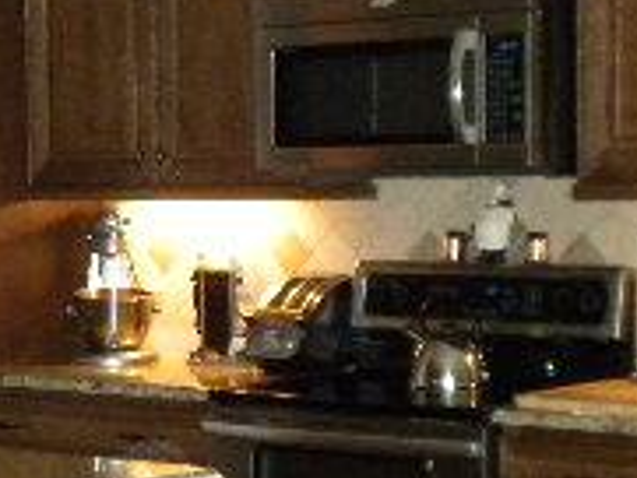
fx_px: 2412
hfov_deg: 14.9
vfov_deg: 11.3
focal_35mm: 131
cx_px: 99
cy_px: 235
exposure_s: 1/30
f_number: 3.5
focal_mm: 6.6
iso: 530
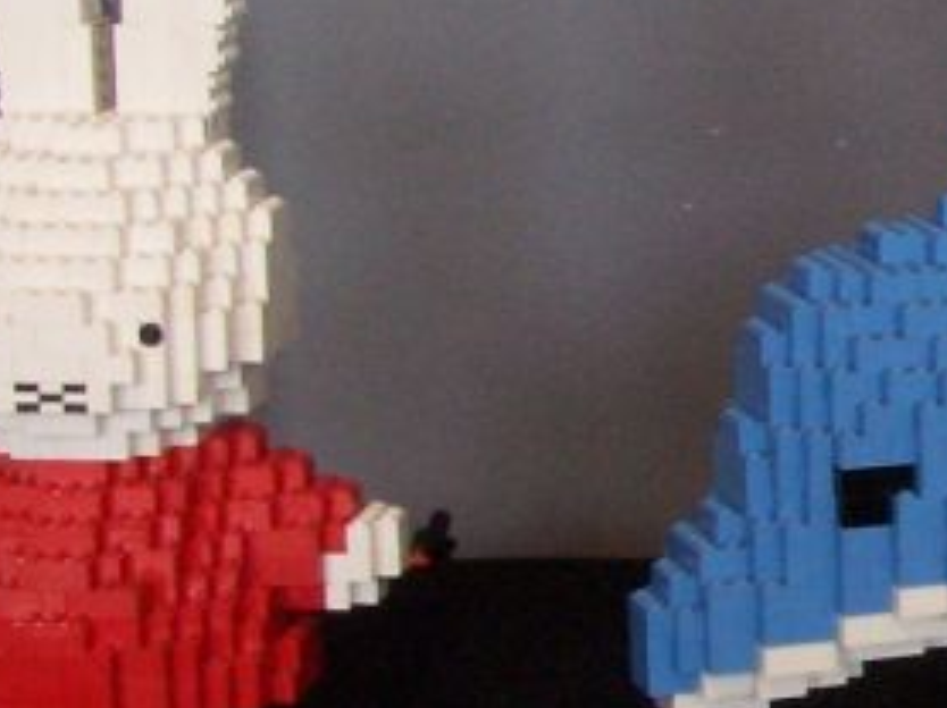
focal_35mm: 140
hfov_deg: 13.3
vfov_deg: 10.6
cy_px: 340
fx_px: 3827
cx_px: 1427
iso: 200
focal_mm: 6.3
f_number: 7.1
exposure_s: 1/6
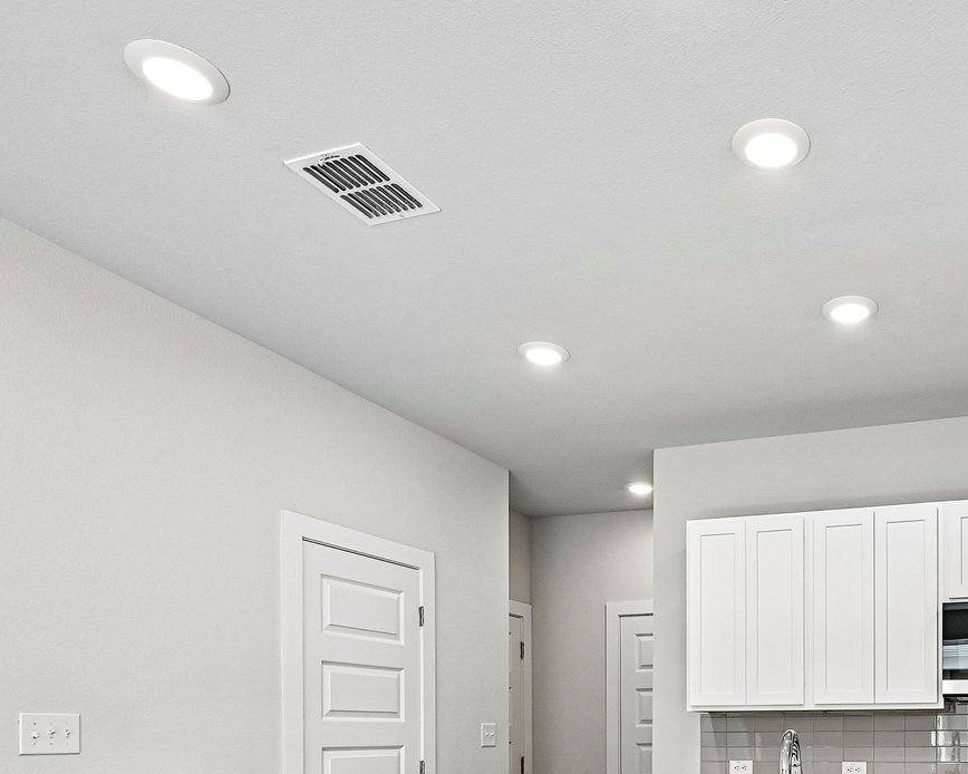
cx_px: 786
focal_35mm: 31
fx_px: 888
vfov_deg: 42.2
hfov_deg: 53.1
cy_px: 732
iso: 125
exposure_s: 1/15
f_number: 8
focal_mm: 14
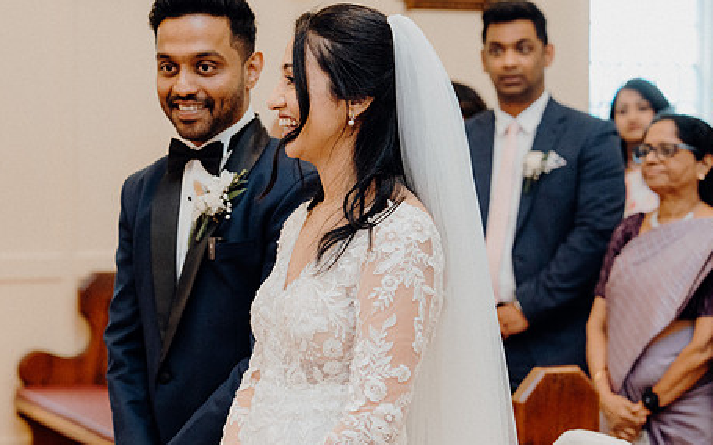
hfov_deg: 22.8
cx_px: 288
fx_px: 1768
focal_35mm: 91
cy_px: 214
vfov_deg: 14.3
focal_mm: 70
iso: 2500
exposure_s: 1/250
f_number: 3.5
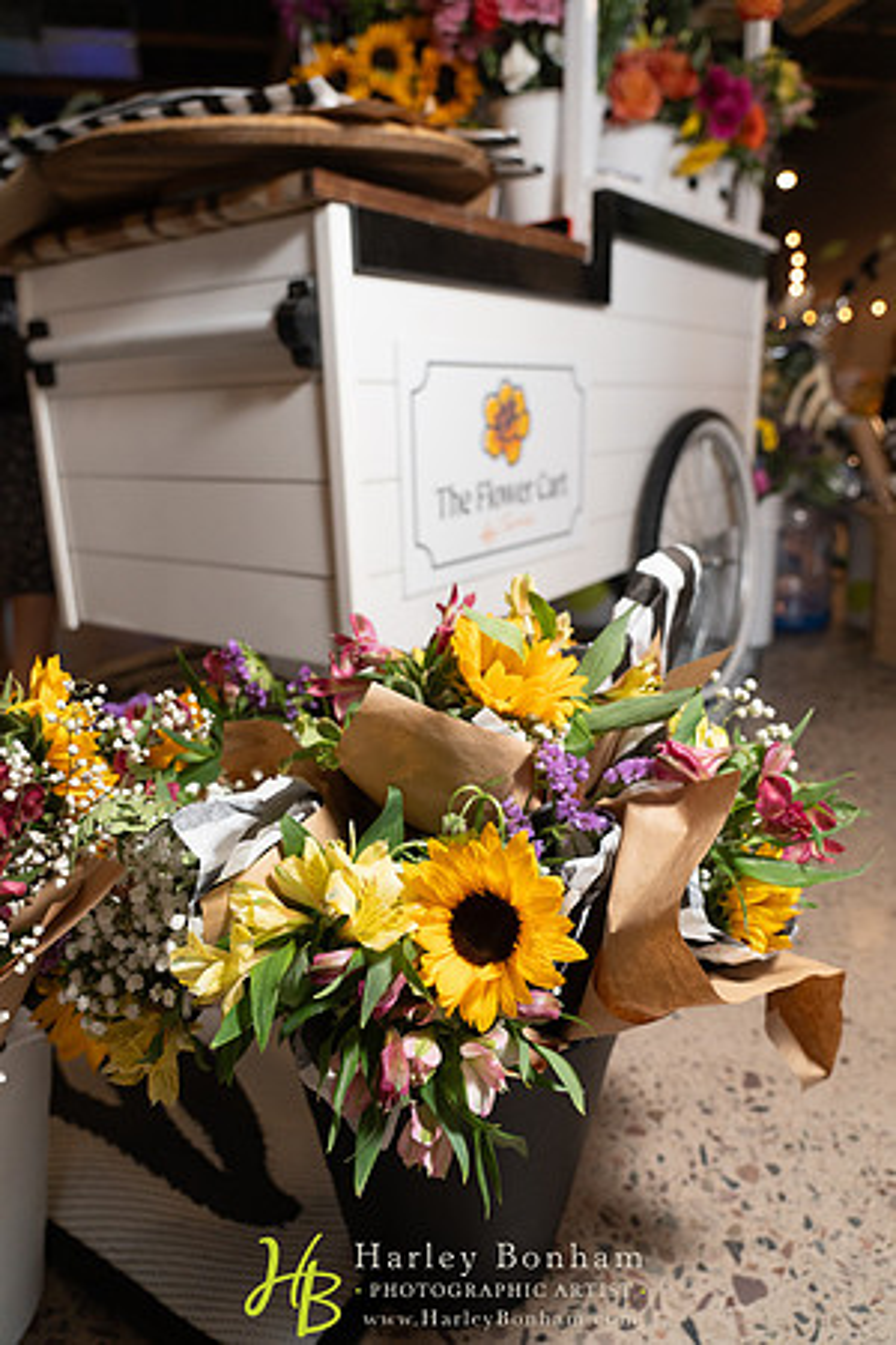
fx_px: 896
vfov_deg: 73.7
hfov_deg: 53.1
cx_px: 448
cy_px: 672
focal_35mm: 24
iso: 1250
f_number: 4
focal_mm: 24
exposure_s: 1/125
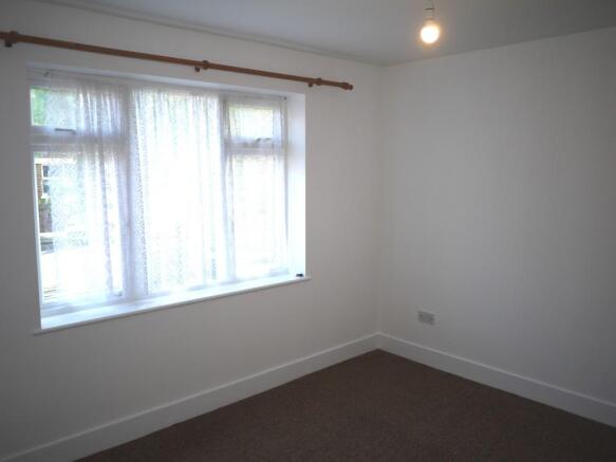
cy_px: 231
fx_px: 498
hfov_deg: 63.5
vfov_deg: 49.7
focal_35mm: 28
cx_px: 308
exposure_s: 1/160
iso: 160
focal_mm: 14
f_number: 2.5
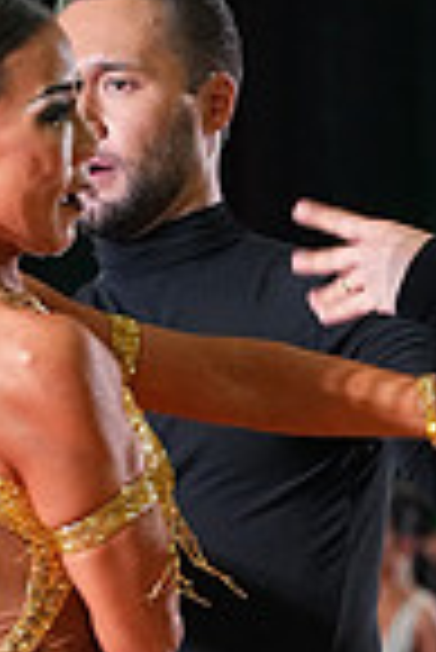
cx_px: 25
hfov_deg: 3.2
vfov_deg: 4.8
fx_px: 7756
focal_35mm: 428
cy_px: 886
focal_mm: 107
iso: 8000
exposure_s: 1/400
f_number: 5
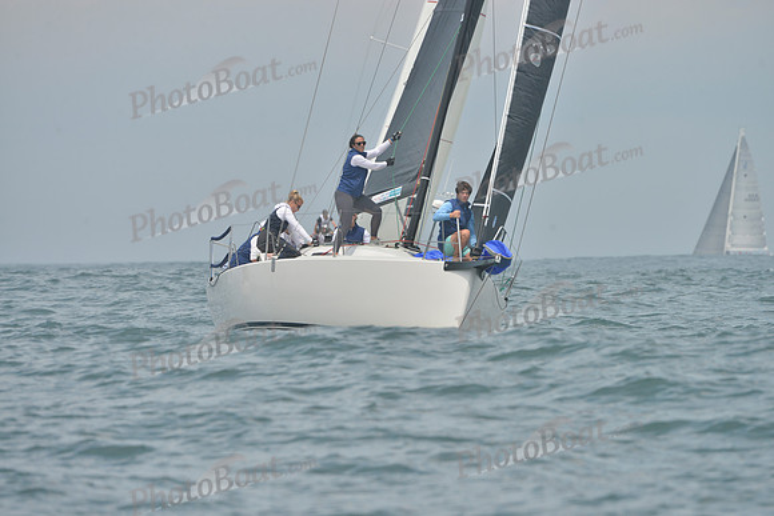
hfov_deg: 5.2
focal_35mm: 400
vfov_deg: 3.4
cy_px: 258
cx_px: 387
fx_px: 8602
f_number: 9
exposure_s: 1/800
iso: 280
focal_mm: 400
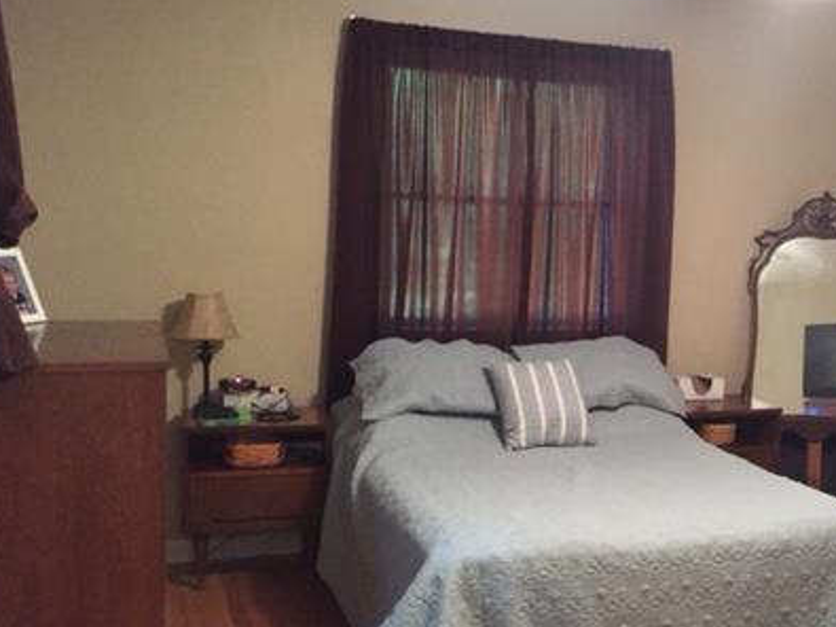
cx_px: 662
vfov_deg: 30.8
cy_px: 339
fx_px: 1135
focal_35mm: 47
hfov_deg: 39.0
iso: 400
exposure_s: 1/15
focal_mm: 4.15
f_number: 2.2
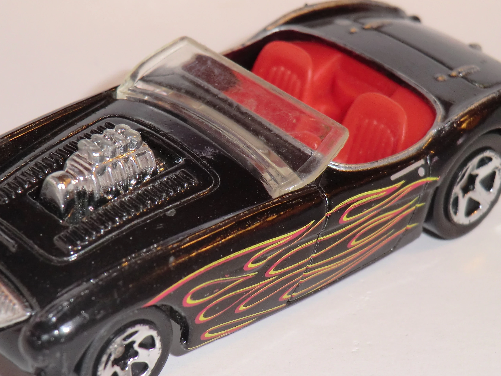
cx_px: 209
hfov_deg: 17.7
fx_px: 1606
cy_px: 201
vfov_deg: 13.3
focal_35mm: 111
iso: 160
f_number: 4.6
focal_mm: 13.6
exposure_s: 1/60
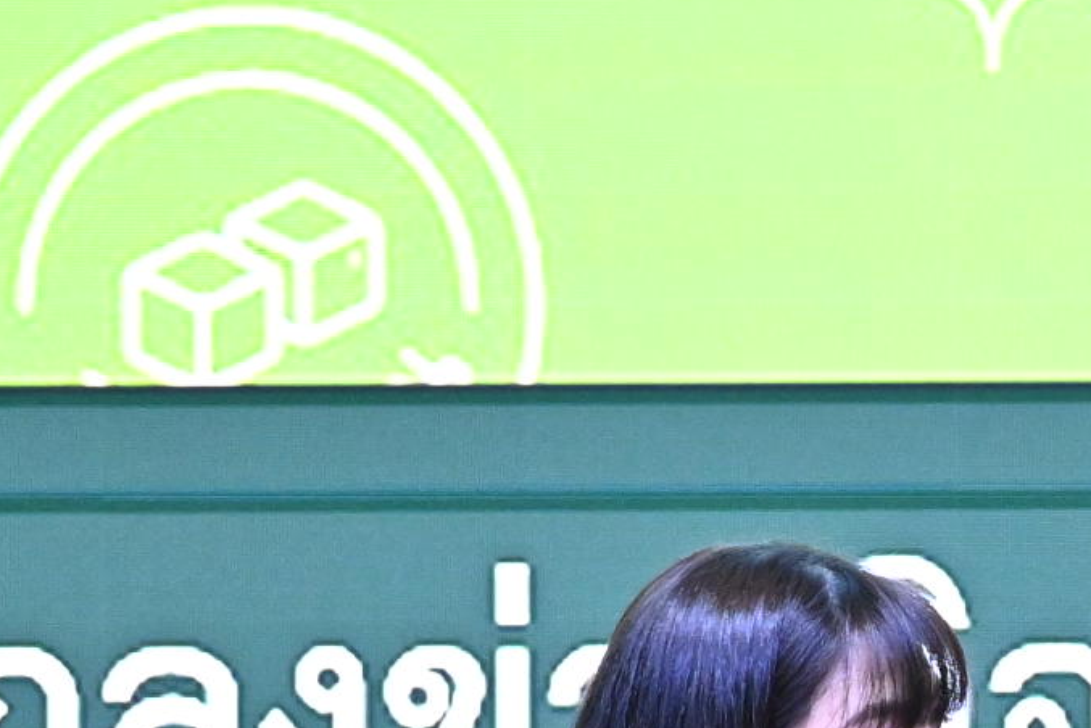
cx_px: 2728
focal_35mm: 1158
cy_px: 710
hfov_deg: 1.8
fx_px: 35107
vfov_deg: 1.2
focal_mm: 190
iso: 2500
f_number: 3.5
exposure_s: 1/200
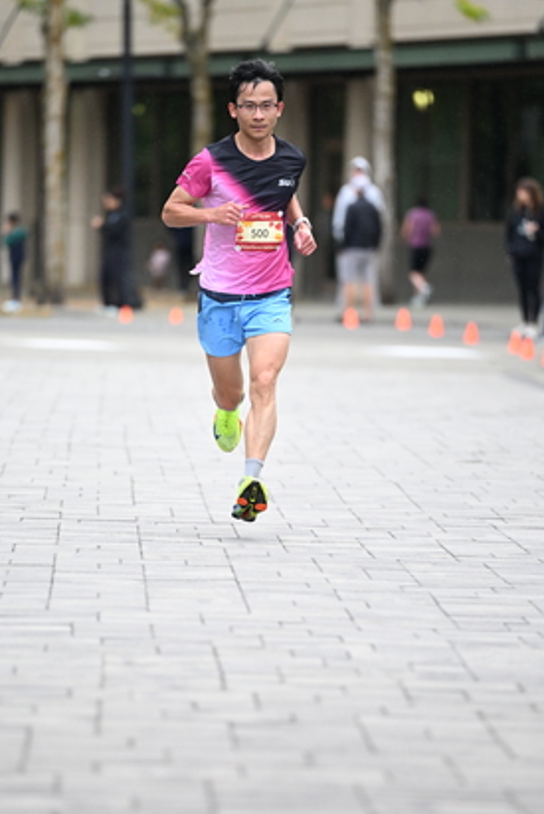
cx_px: 234
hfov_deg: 5.2
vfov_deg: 7.7
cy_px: 417
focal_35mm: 267
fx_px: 6046
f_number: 2.8
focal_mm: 200
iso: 1250
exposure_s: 1/1600
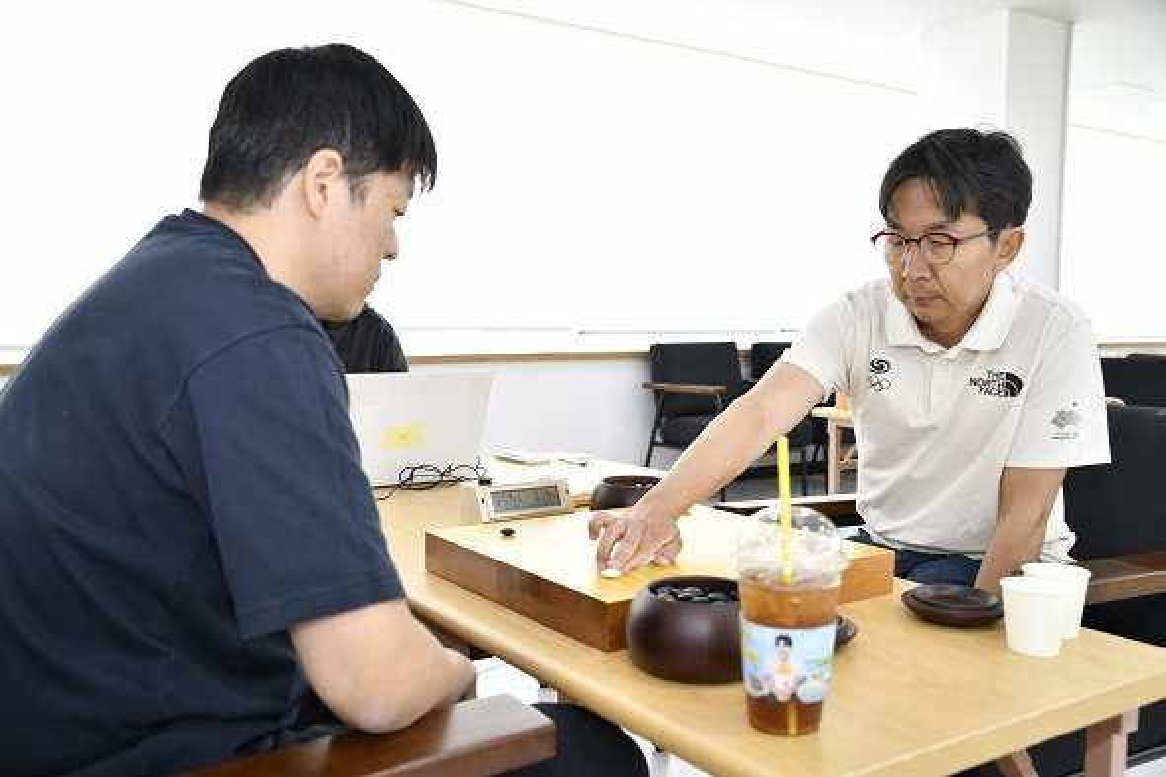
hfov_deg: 54.4
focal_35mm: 35
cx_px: 583
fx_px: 1133
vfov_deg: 37.8
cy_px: 388
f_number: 4
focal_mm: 35
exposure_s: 1/100
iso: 800
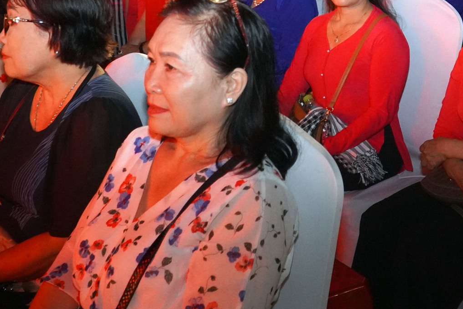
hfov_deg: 30.6
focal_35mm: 65
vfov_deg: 20.4
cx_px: 332
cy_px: 16
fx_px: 836
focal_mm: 22
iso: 3200
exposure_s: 1/125
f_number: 4
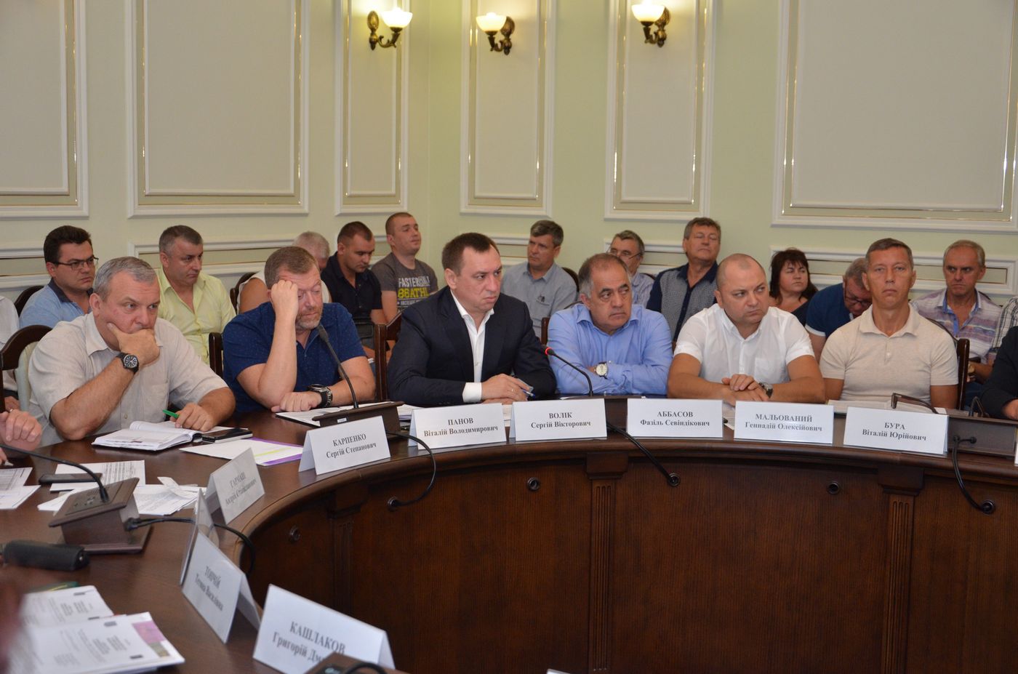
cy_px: 337
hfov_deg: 43.7
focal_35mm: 45
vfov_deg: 29.7
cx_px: 509
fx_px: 1270
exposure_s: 1/250
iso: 1000
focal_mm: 30
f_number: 4.2
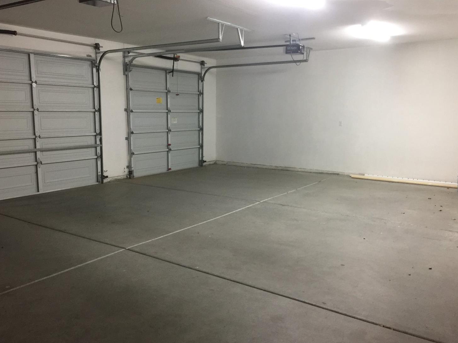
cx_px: 226
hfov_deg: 60.0
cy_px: 177
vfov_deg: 46.8
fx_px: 397
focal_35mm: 30
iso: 100
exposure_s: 1/10
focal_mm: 4.15
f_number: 2.2
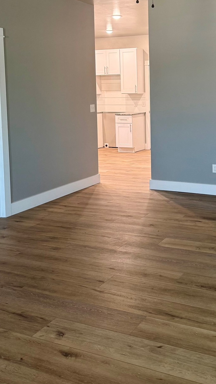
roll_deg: +0.5
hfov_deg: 28.5
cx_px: 166
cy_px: 121
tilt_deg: -4.2
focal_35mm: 41
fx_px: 417
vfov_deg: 48.4
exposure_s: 1/60
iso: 200
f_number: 1.78
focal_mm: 6.76
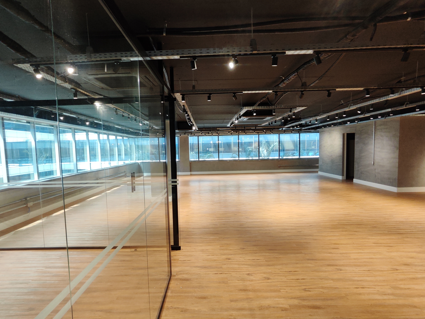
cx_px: 202
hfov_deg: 87.7
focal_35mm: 18
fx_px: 221
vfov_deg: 71.6
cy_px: 169
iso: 179
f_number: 2.2
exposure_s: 1/40
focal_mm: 1.65
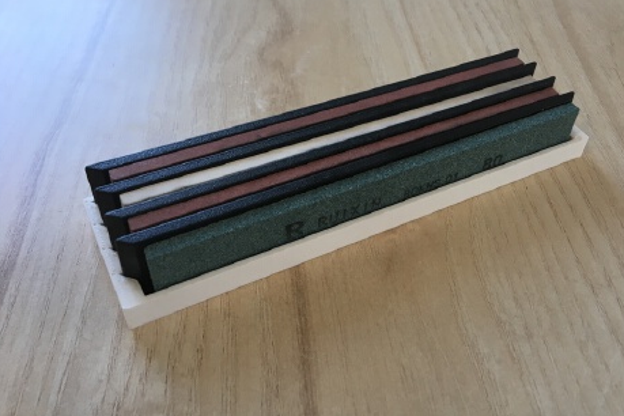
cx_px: 358
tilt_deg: -44.8
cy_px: 194
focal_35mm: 35
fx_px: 607
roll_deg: -4.6
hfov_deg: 54.2
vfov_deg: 37.8
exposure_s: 1/33
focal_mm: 4.15
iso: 32
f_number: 2.2
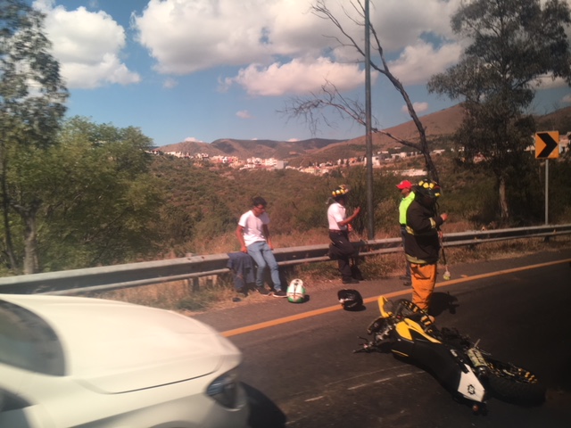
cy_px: 214
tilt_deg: -3.2
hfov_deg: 61.7
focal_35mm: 29
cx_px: 286
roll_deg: +0.7
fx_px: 478
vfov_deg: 48.2
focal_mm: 4.15
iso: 32
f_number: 2.2
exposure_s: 1/60
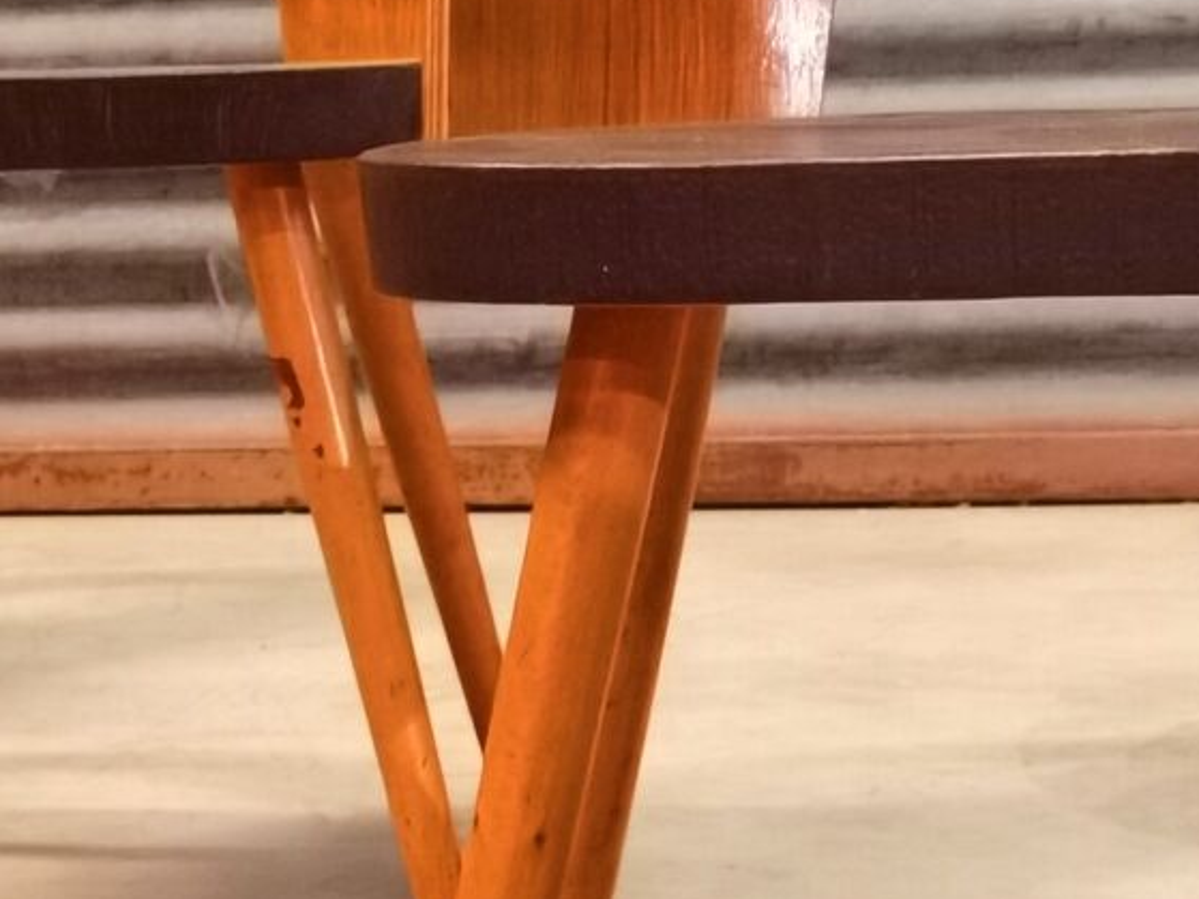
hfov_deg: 14.5
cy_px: 410
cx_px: 305
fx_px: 4710
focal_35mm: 136
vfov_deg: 10.9
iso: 800
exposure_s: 1/20
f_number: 1.9
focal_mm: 6.71
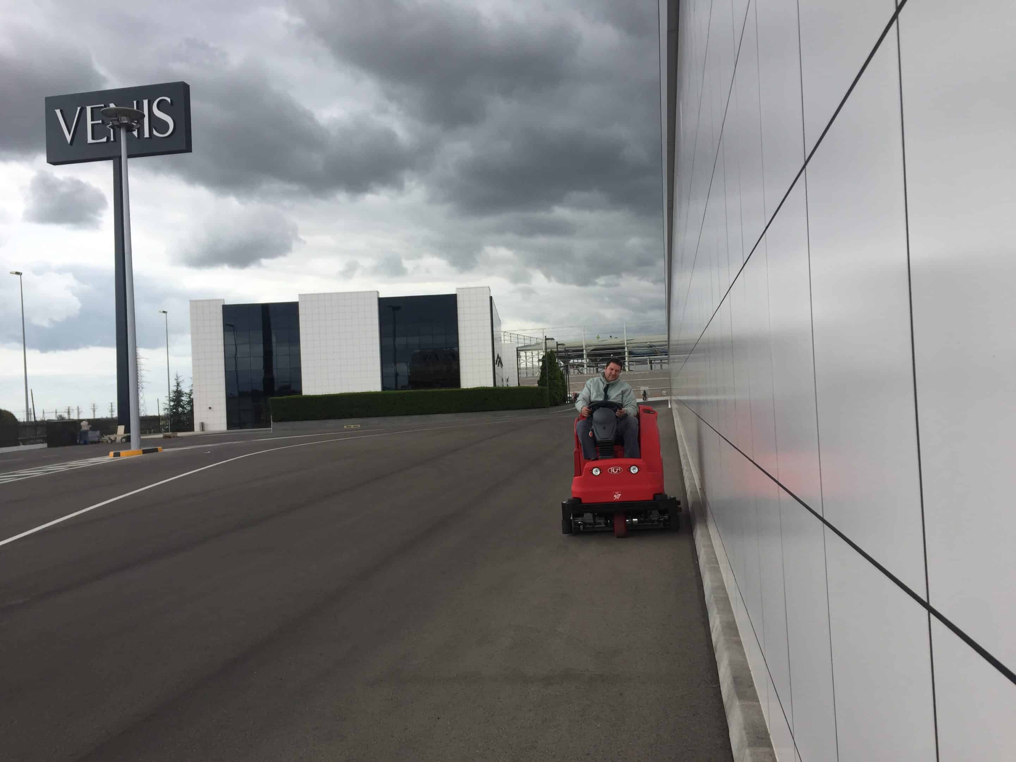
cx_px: 508
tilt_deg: +2.3
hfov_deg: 61.7
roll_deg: +1.5
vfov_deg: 48.2
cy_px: 381
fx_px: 851
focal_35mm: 29
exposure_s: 1/1276
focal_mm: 4.15
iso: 32
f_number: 2.2
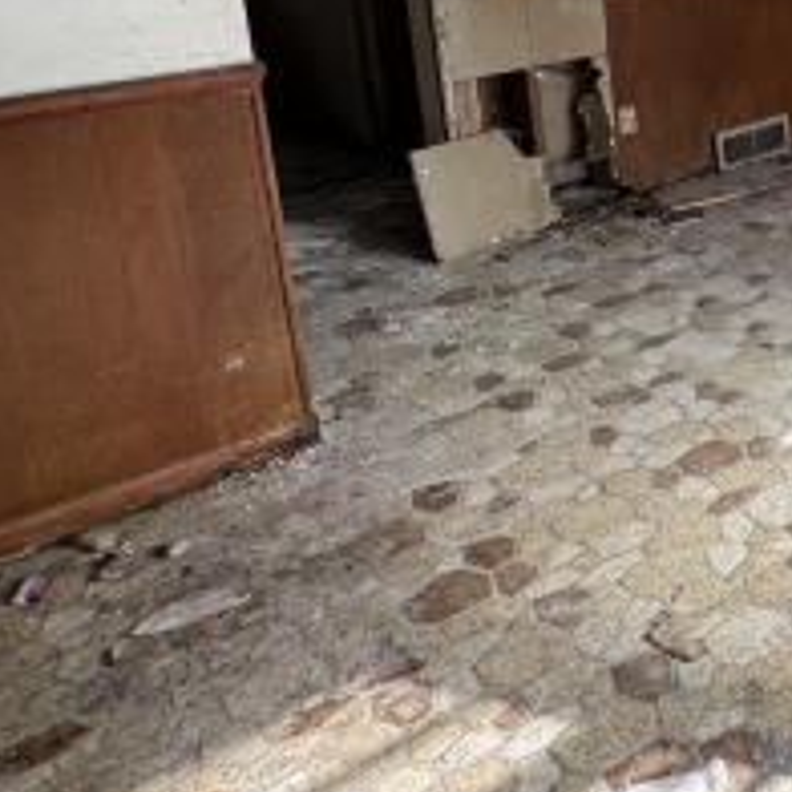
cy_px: 57
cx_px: 1113
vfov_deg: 37.1
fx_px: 1087
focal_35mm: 42
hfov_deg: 29.2
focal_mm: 2.22
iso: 40
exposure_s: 1/99
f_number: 2.2
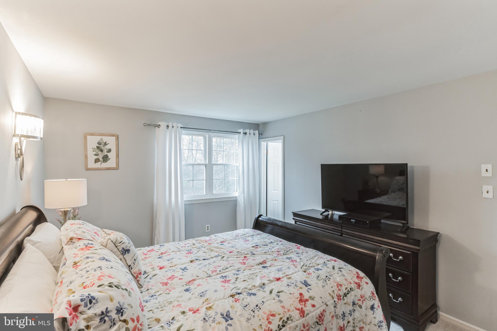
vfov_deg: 70.4
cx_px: 248
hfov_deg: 93.3
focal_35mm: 17
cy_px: 166
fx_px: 235
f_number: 7.1
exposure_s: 1/30
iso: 800
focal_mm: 17
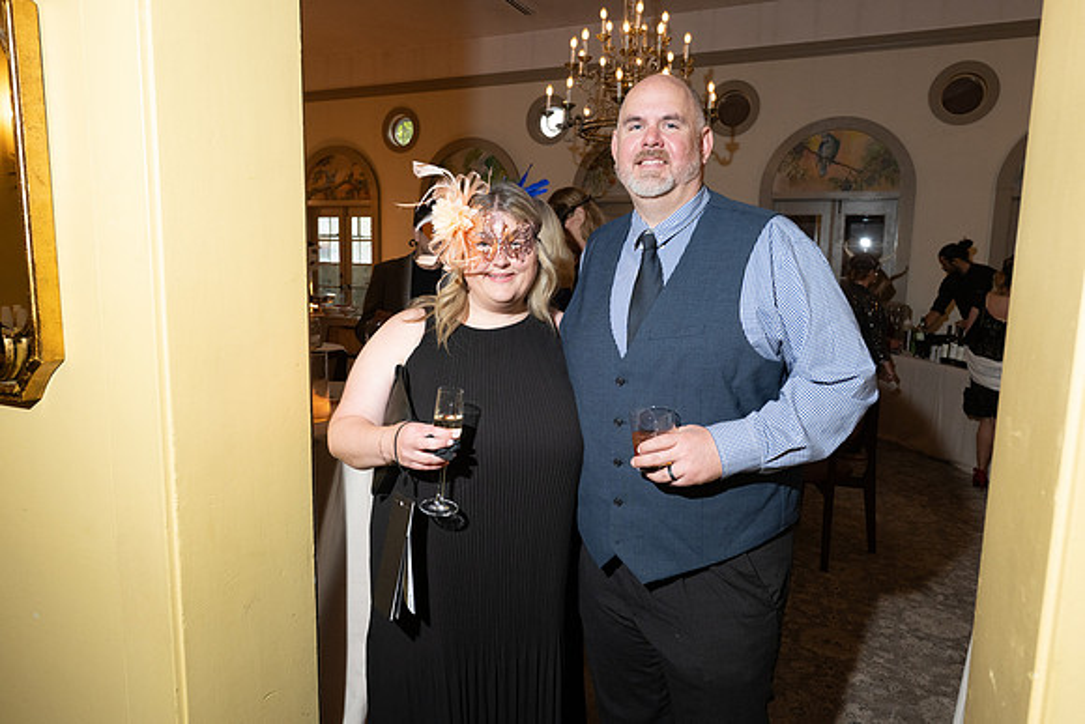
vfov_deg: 53.2
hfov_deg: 73.7
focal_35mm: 24
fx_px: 723
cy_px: 362
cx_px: 542
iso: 2500
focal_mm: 24
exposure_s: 1/200
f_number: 5
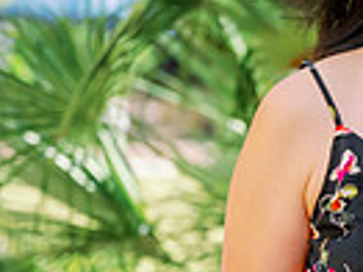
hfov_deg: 6.2
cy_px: 212
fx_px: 3258
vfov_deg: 4.8
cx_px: 679
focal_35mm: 311
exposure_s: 1/1600
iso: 800
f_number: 3.5
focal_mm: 70
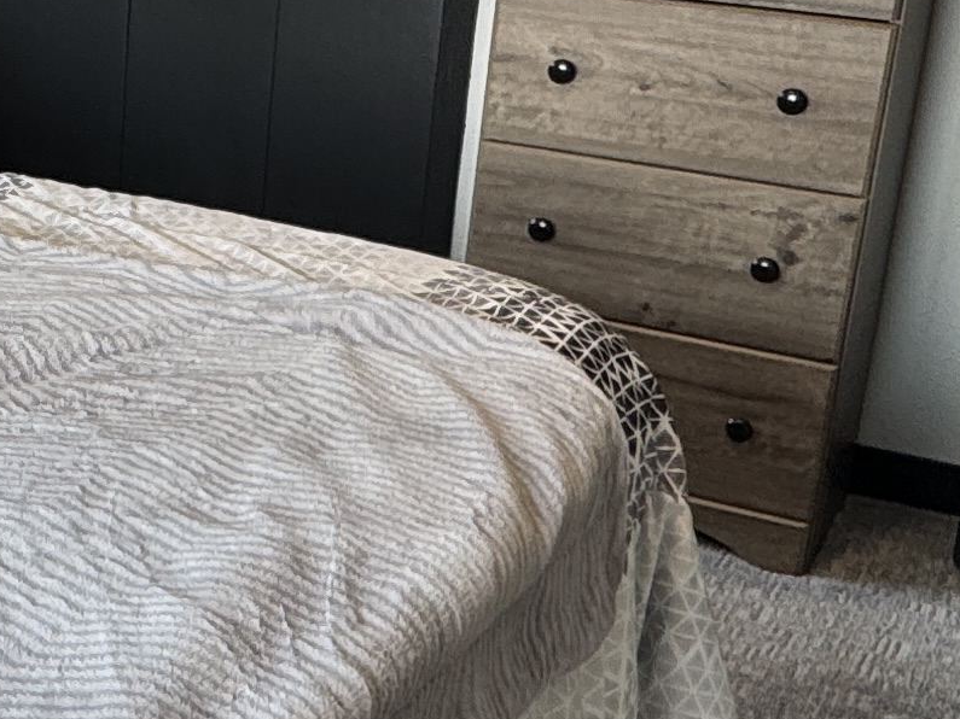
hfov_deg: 25.3
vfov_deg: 20.7
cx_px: -112
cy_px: 245
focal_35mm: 71
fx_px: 1969
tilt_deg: -16.0
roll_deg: -2.1
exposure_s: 1/120
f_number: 2.2
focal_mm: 2.22
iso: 50
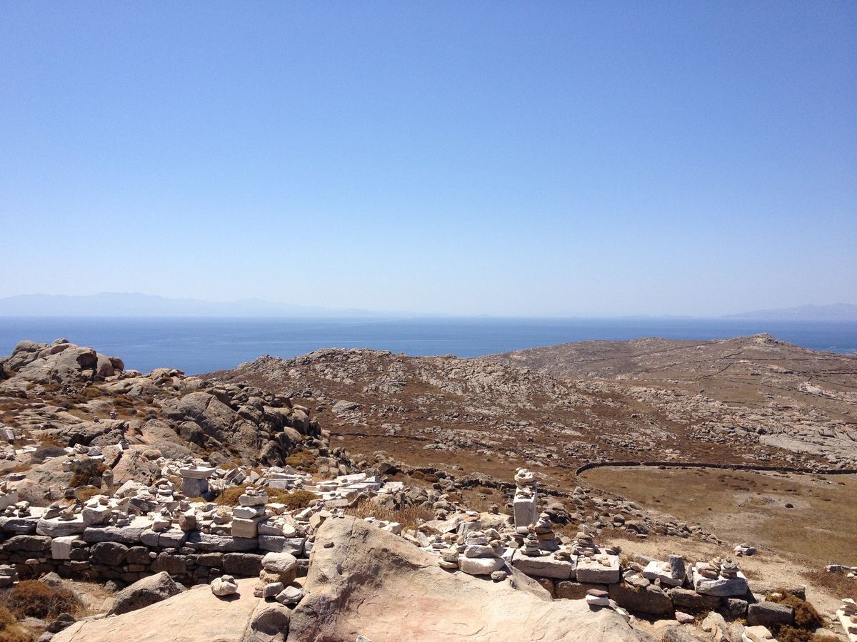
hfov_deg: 52.6
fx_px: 867
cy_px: 321
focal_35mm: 35
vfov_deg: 40.7
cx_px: 428
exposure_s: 1/2304
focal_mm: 4.28
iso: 50
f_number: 2.4
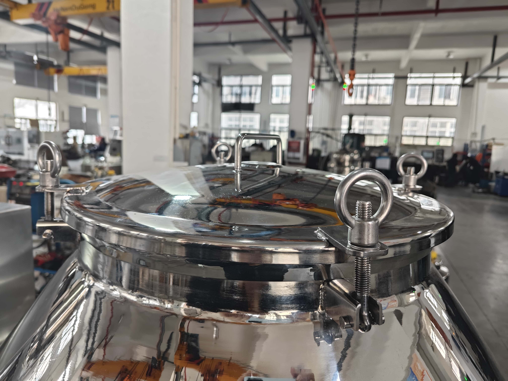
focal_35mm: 23
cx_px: 254
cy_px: 190
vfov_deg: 58.9
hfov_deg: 73.9
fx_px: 338
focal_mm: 5.43
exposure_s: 1/100
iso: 400
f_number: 1.8
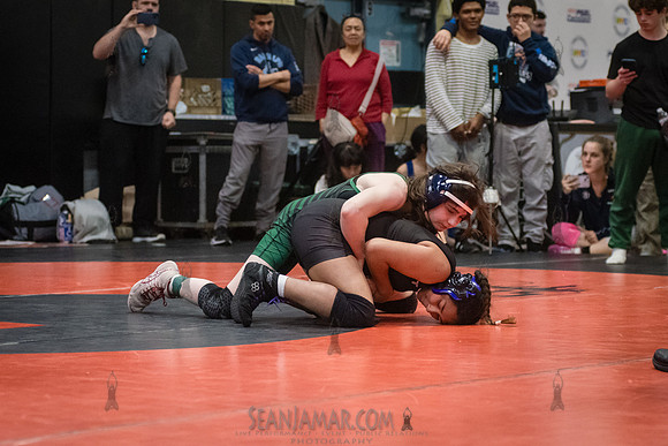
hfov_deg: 18.4
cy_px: 243
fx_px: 2056
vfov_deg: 12.4
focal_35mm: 111
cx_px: 382
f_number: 3.5
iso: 8000
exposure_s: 1/400
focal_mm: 80
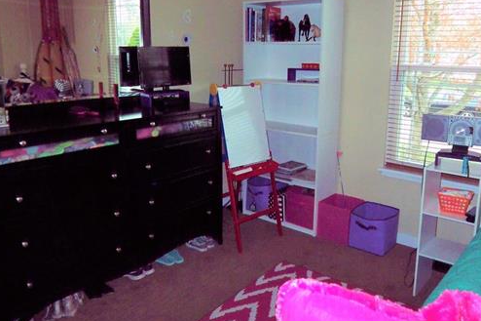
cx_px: 272
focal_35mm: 31
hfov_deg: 60.1
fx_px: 414
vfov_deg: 42.1
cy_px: 131
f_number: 2.8
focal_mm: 3.8
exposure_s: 1/30
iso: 200
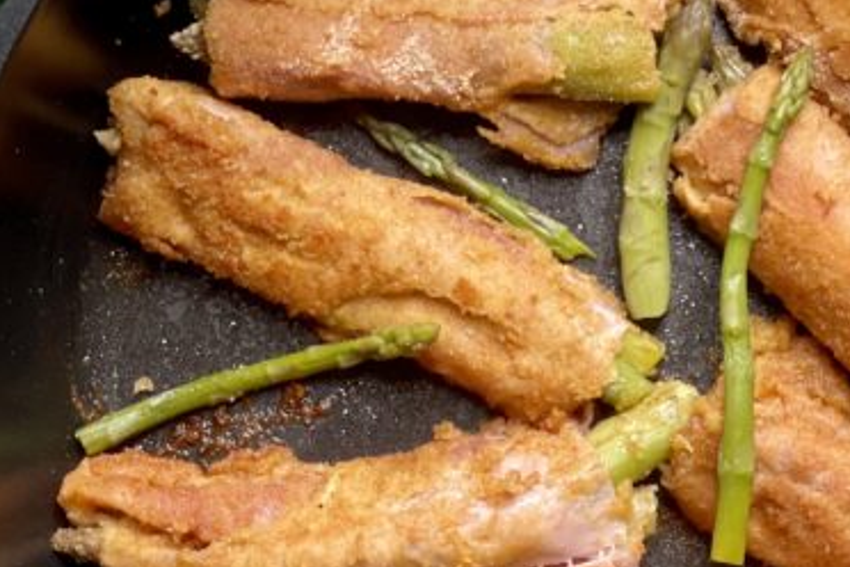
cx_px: 542
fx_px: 4061
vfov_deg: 8.0
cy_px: 380
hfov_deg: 11.9
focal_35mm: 172
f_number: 2.2
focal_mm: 7.5
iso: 100
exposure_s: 1/121
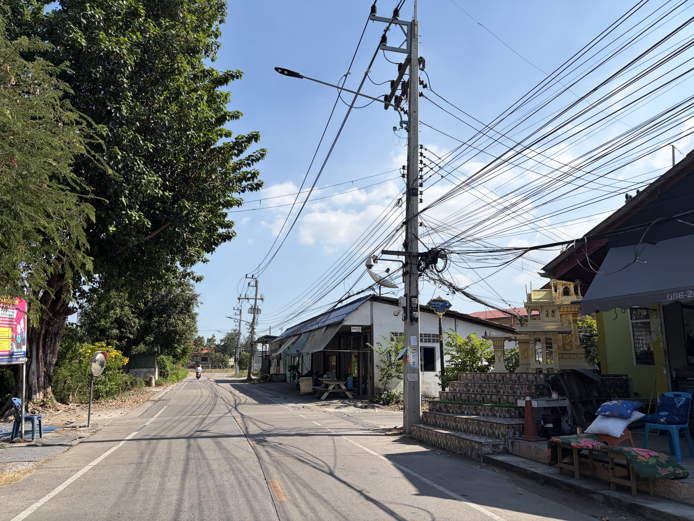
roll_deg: -1.1
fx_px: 521
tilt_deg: +5.3
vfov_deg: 53.1
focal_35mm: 26
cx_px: 347
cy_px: 260
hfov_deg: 67.3
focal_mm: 5.96
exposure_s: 1/4950
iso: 50
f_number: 1.6
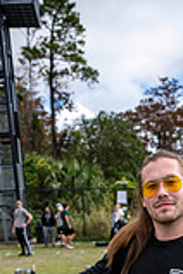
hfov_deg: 19.9
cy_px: 360
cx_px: 133
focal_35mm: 68
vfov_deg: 25.4
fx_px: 518
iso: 100
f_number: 2.8
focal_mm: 24
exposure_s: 1/1250
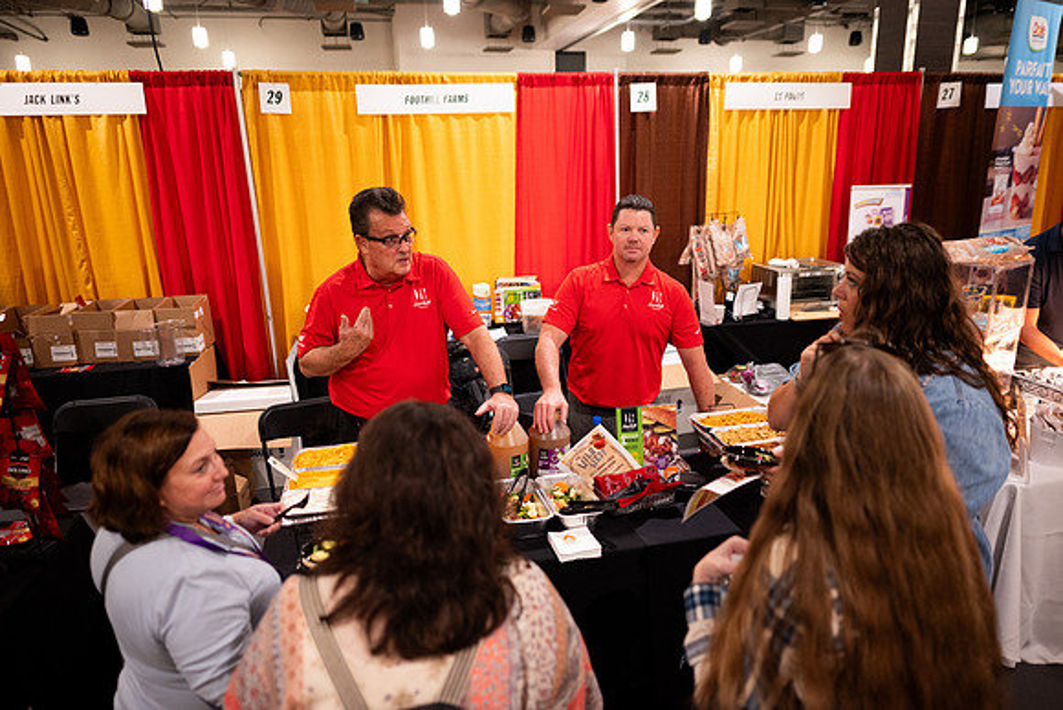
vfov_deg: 53.2
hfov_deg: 73.7
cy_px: 355
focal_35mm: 24
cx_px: 532
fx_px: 709
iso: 1250
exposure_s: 1/200
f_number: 1.8
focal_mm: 24
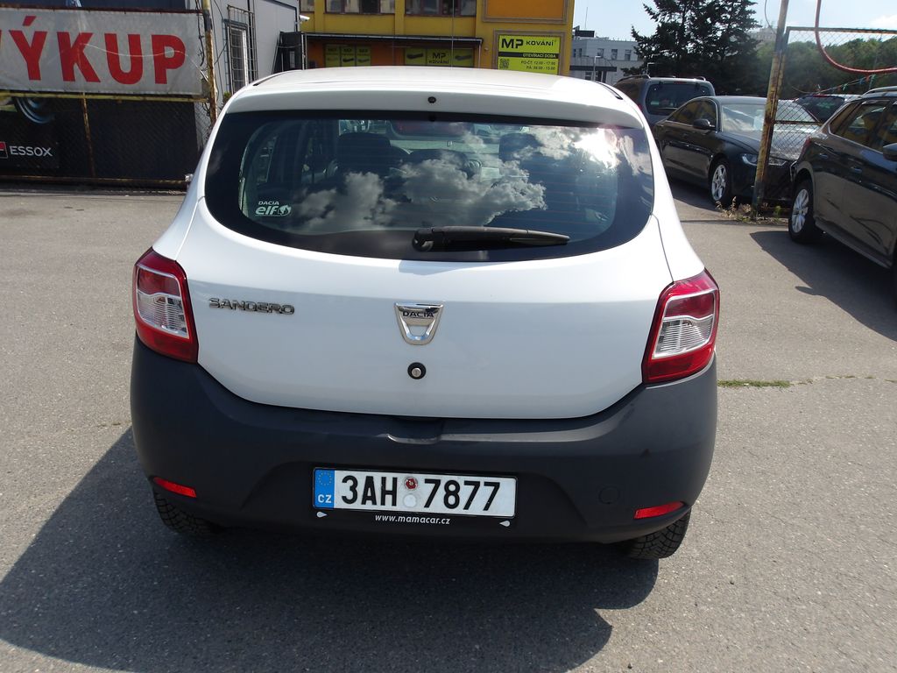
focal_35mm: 27
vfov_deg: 51.4
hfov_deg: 65.3
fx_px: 700
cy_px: 336
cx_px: 448
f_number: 10.4
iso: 100
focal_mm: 4.9
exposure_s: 1/113
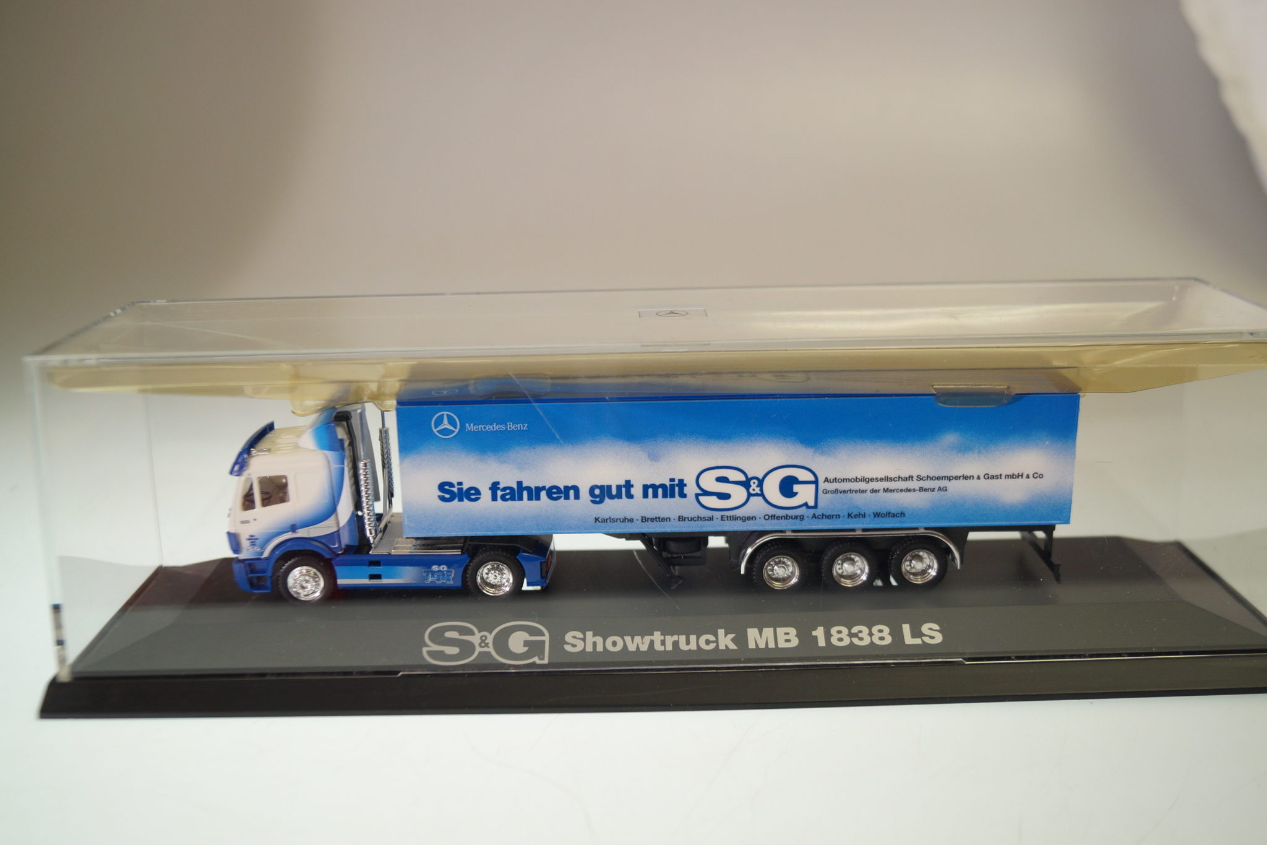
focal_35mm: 39
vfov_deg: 34.2
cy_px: 422
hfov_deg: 49.6
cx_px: 634
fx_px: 1372
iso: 250
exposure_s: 1/160
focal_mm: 26
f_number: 4
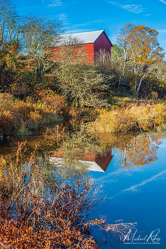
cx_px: 83
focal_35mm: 50
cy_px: 124
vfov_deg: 39.6
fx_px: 346
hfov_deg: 27.0
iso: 64
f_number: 13
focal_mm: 50
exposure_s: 1/60
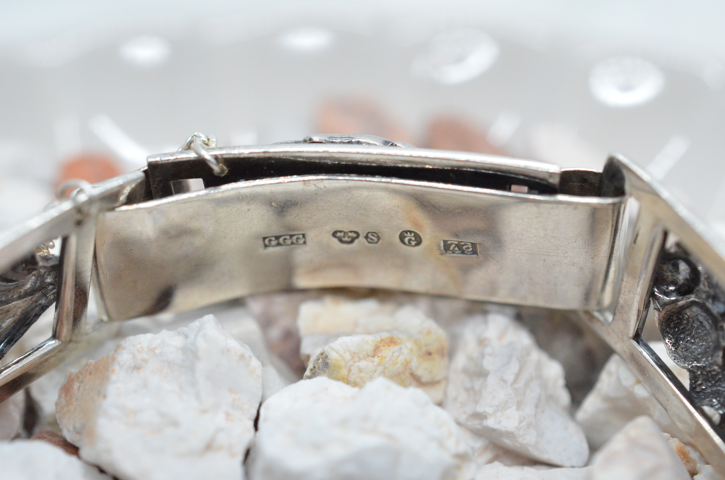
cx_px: 362
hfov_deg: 33.5
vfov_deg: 22.5
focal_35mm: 60
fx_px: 1206
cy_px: 240
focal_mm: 40
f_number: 6.3
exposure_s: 1/1000
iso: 4000
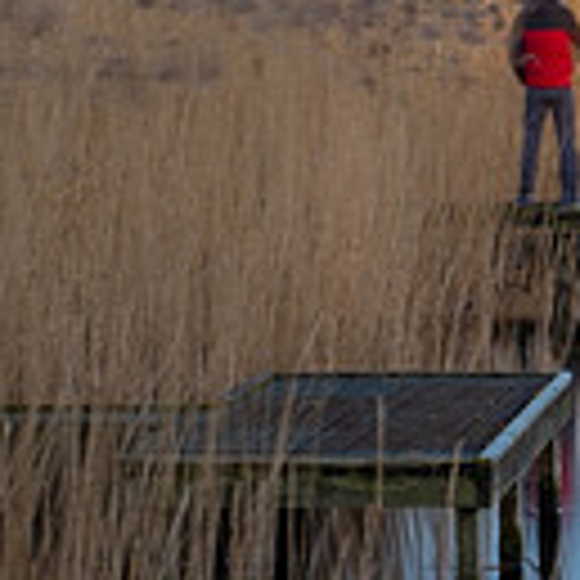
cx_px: 765
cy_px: 284
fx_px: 4379
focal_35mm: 231
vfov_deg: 7.6
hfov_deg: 7.5
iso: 160
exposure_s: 60
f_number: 11
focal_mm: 34.2
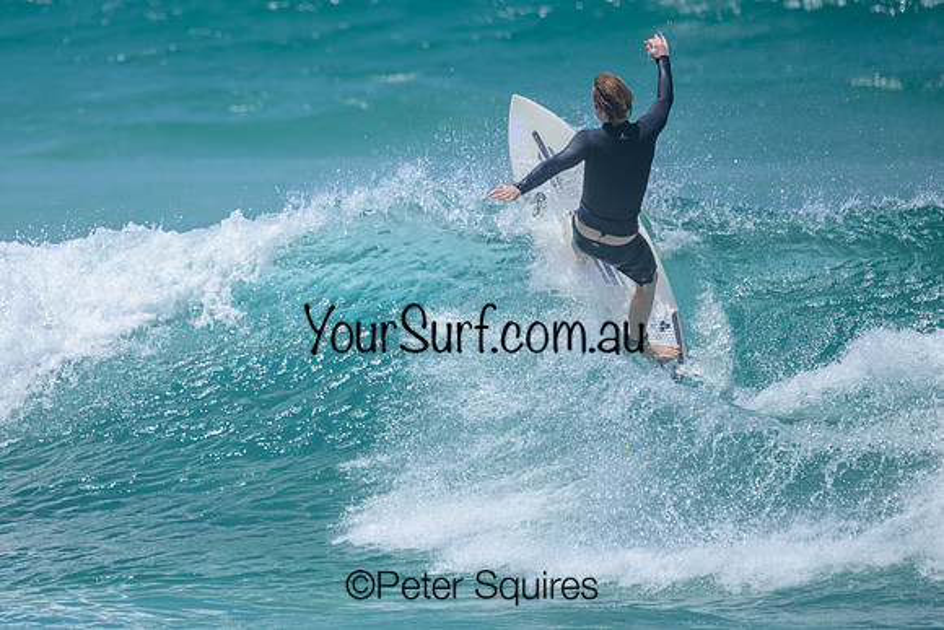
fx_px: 26322
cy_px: 334
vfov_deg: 1.4
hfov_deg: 2.1
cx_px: 358
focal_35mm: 1004
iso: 250
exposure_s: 1/2500
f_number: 6.3
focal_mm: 800
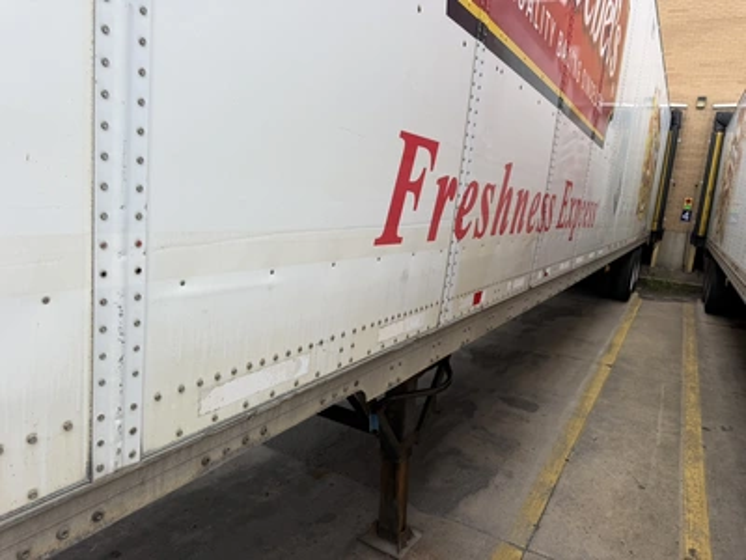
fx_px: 517
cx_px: 373
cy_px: 280
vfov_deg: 56.8
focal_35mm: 24
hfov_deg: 71.6
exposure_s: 1/660
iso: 80
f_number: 1.78
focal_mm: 6.76
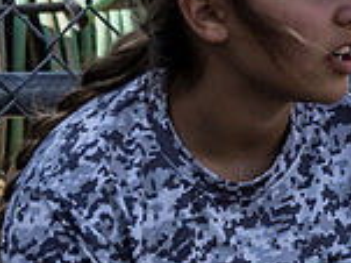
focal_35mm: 592
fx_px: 5998
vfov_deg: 2.5
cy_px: 66
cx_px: 554
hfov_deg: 3.3
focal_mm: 54
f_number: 4.5
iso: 320
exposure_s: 1/1250
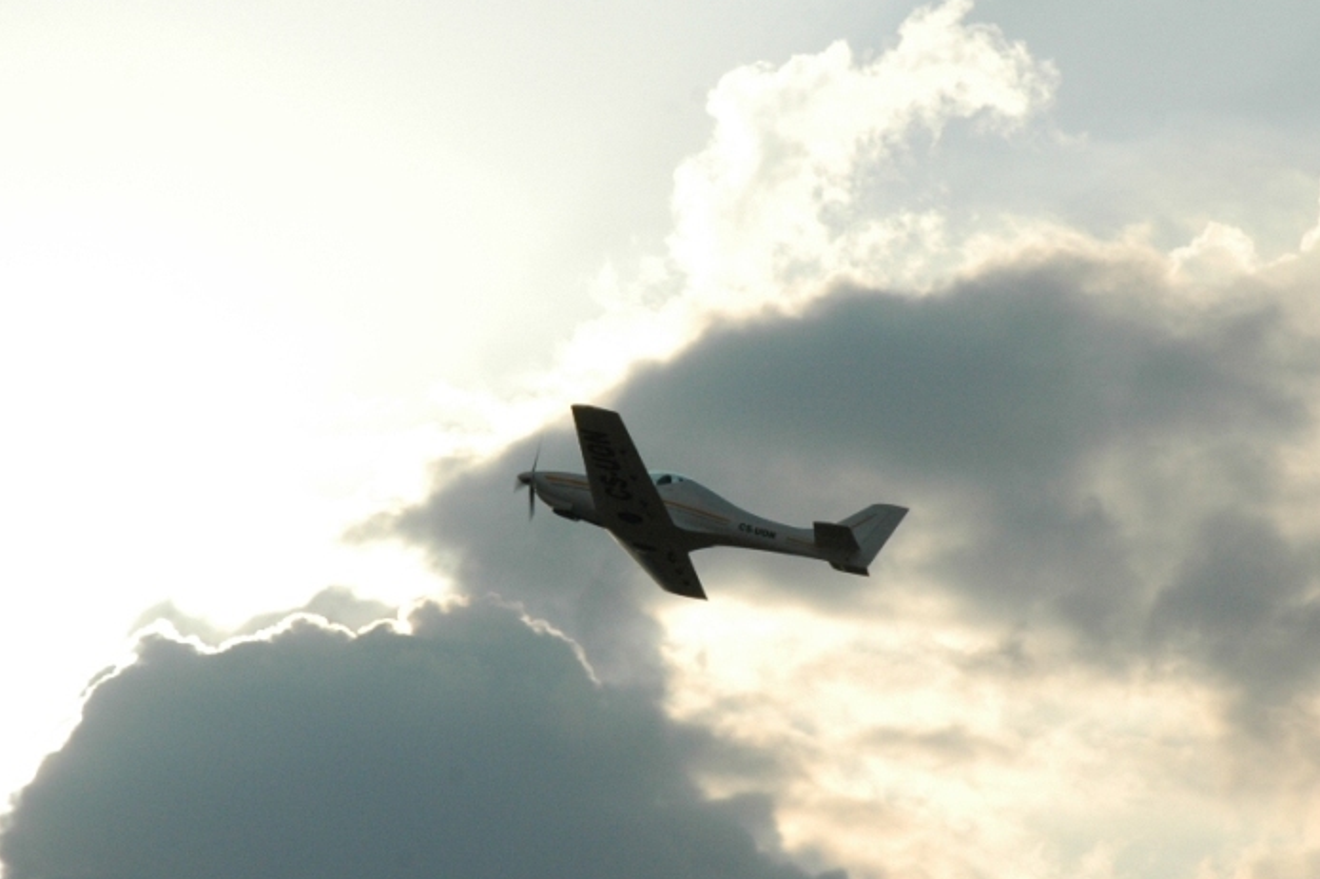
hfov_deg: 16.9
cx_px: 704
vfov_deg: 11.3
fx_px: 4434
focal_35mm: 121
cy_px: 474
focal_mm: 70
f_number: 13
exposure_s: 1/640
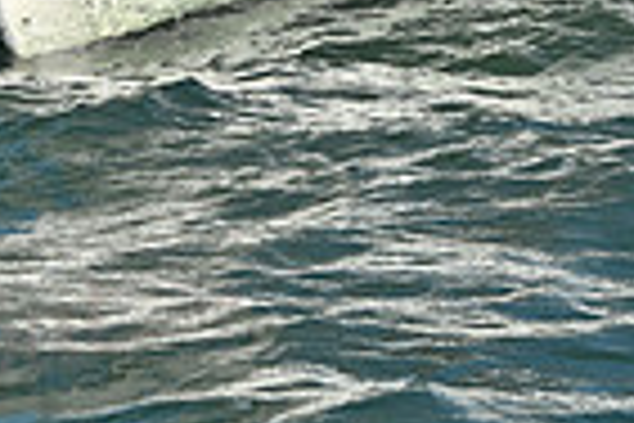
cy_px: -389
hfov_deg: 7.2
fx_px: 5054
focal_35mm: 287
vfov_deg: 4.7
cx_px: 477
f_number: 9
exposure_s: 1/1600
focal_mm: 70
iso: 320
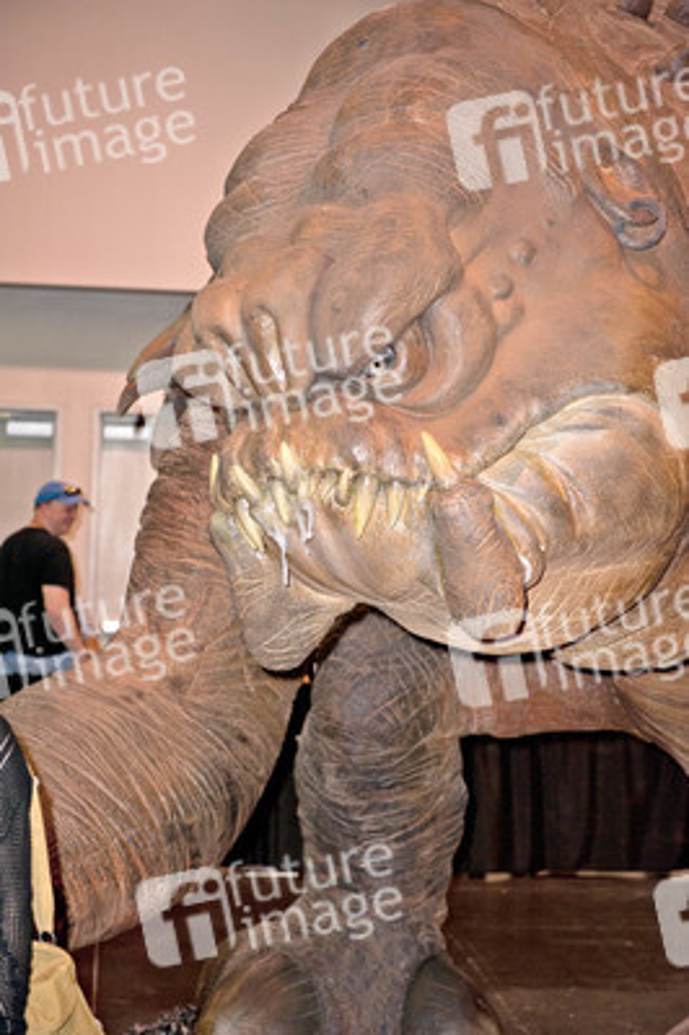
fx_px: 2013
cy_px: 518
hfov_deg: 19.4
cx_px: 344
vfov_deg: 28.9
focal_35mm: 70
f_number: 4
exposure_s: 1/400
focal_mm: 70
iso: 640
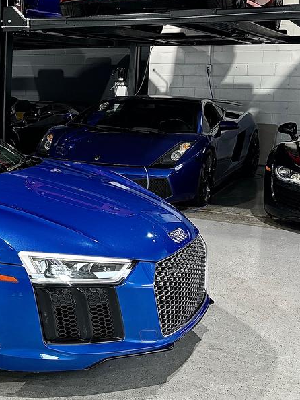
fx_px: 647
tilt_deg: -7.3
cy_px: 154
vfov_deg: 34.2
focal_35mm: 56
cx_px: -74
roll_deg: -0.8
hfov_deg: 23.5
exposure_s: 1/82
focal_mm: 5.96
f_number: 1.6
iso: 125
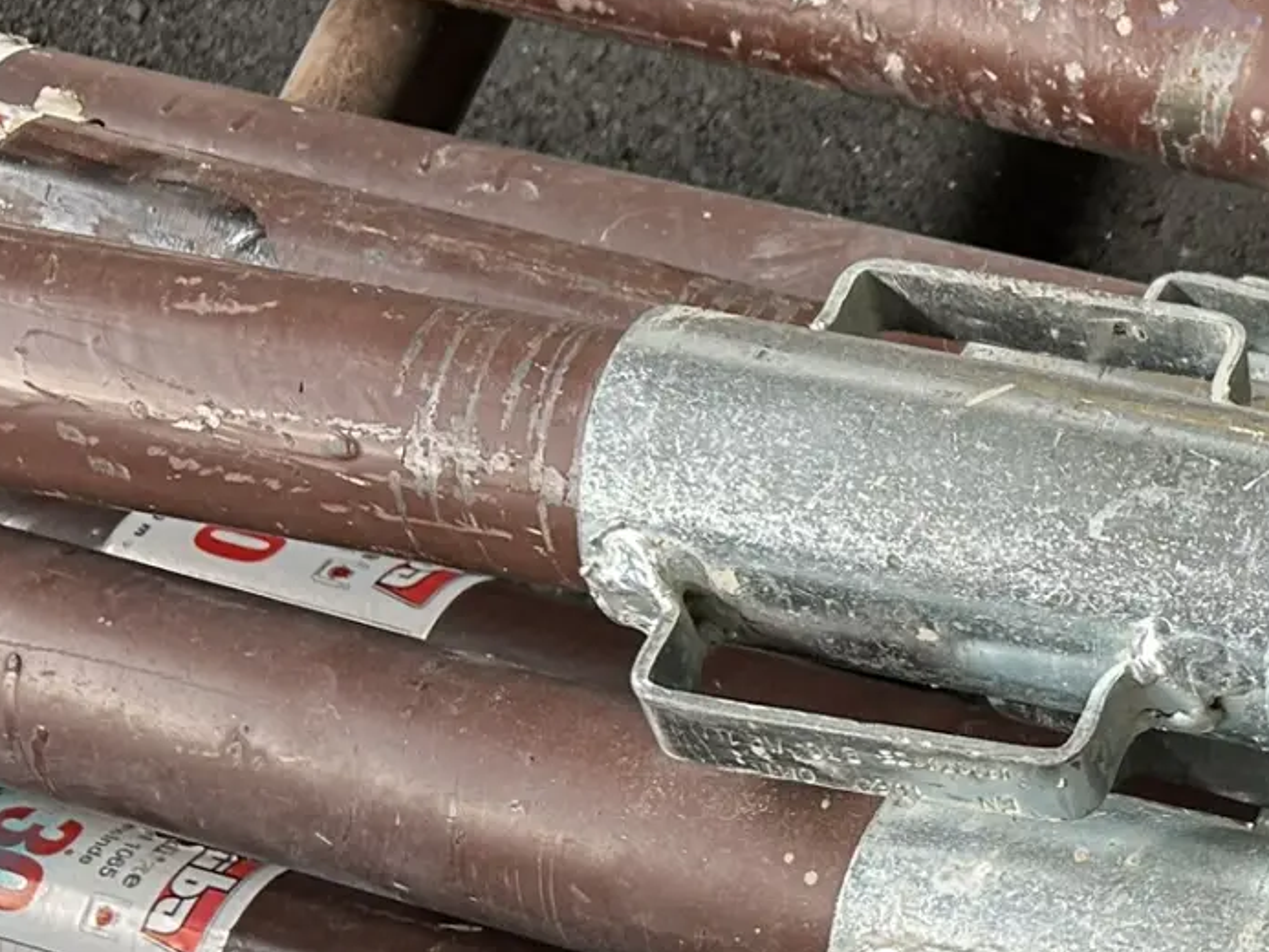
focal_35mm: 72
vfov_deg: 20.1
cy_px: 815
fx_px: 2640
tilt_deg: -64.8
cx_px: 1558
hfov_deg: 24.3
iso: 125
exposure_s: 1/94
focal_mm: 5.7
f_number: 1.5
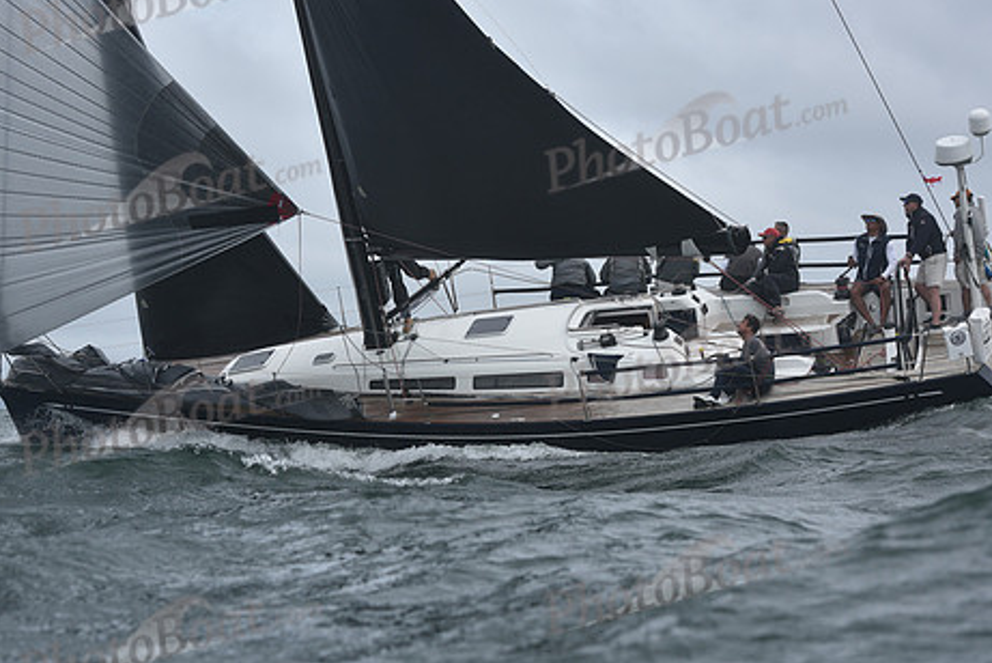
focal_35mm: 88
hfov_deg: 23.1
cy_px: 279
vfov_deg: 15.5
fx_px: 2426
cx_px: 435
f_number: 5
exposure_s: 1/1250
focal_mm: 70
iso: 200
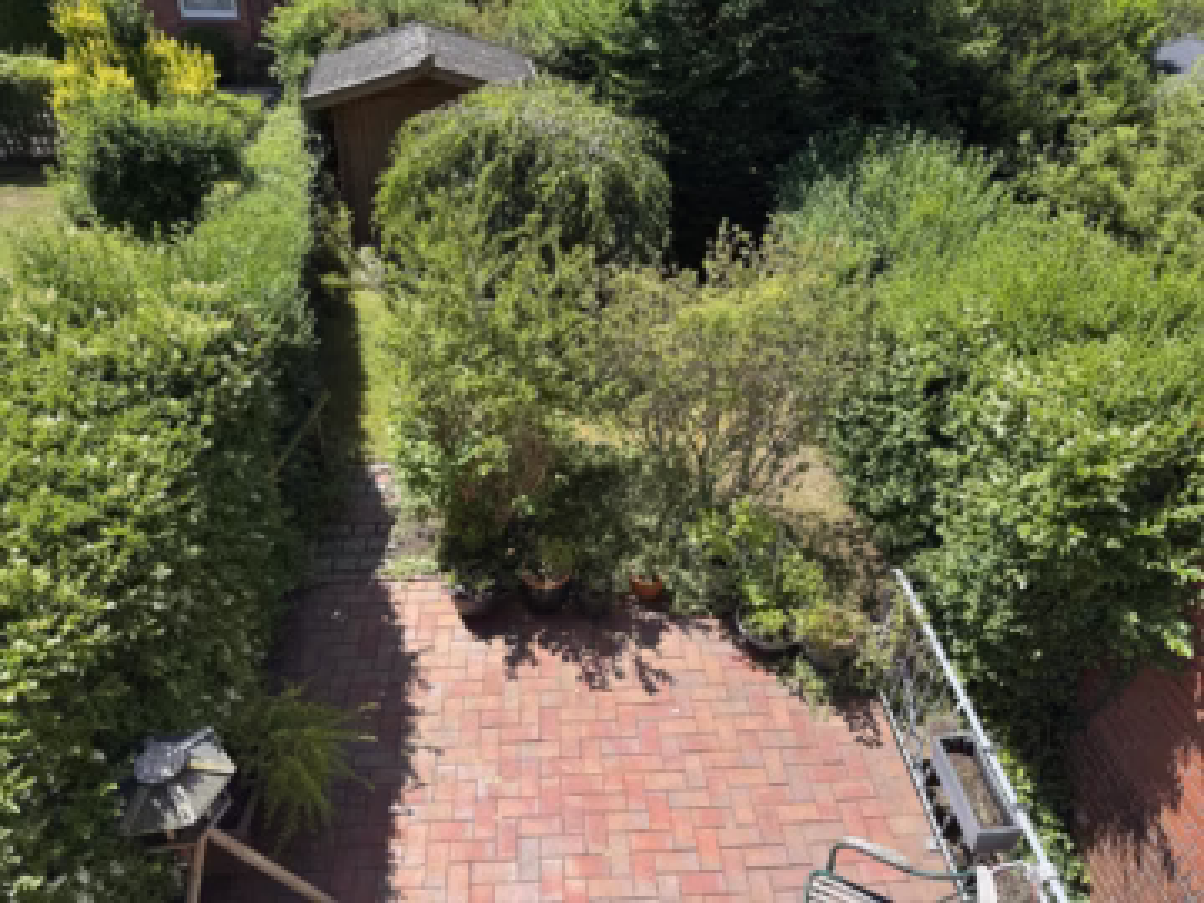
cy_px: 452
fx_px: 835
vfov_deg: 56.8
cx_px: 602
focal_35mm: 24
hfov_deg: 71.6
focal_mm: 6.76
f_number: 1.78
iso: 80
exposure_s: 1/1721
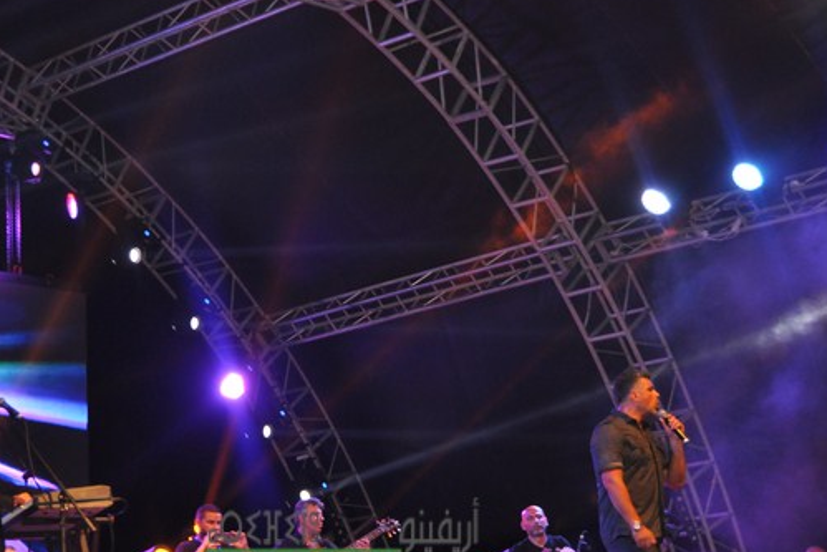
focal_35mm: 106
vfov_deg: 13.0
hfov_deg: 19.3
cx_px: 343
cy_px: 327
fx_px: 2427
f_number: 5.6
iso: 800
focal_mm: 55
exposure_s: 1/60
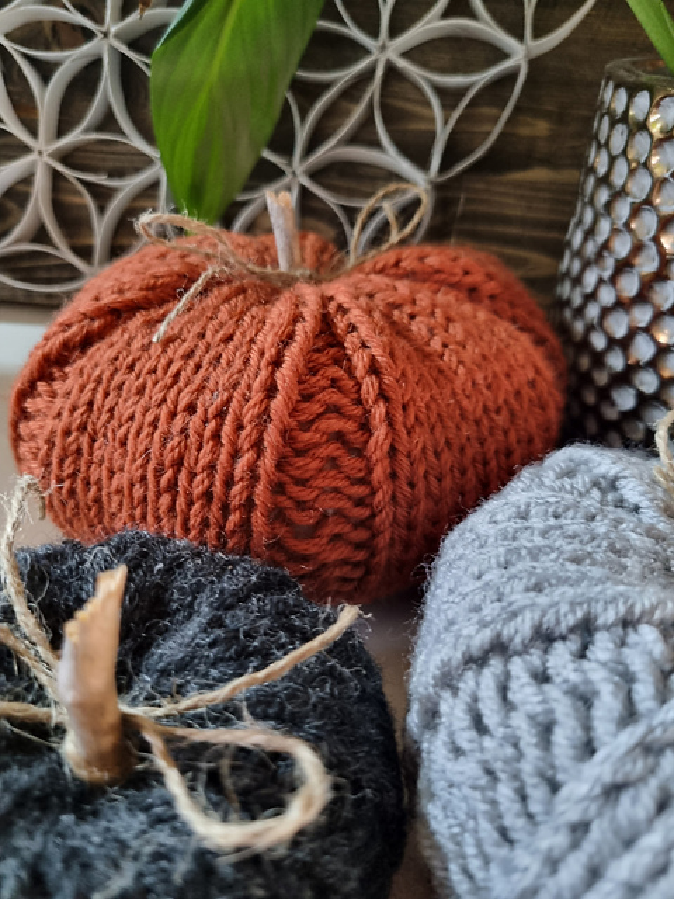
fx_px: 675
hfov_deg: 53.1
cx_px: 337
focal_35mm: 26
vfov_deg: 67.3
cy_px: 450
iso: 500
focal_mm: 5.4
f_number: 1.8
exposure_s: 1/25
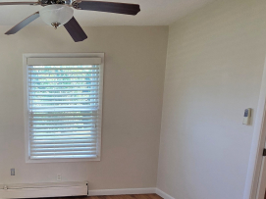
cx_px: 37
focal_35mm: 32
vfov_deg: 42.3
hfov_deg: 51.5
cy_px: 158
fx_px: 246
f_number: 1.9
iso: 80
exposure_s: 1/120
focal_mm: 2.2
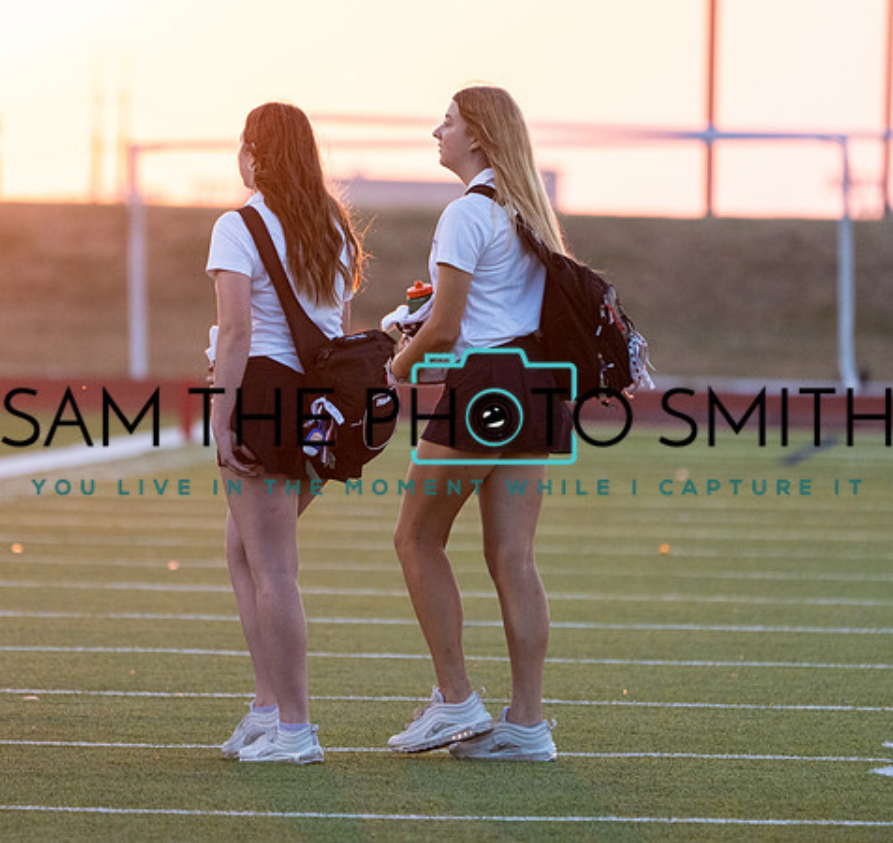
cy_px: 381
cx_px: 375
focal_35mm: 522
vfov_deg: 3.3
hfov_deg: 3.5
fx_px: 14813
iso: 2500
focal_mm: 385
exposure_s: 1/1000
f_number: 5.6
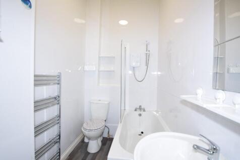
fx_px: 110
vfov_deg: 72.0
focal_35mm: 16
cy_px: 80
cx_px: 120
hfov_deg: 95.0
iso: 400
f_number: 4
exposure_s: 1/60
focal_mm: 11
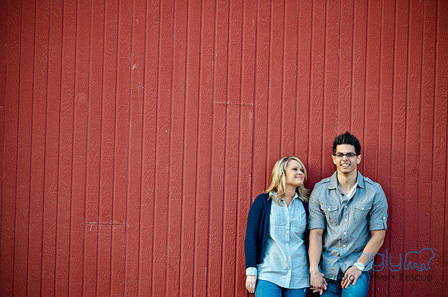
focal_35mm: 195
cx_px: 224
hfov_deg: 10.6
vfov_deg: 7.0
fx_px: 2423
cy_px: 148
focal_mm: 130
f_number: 4
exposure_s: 1/160
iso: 400
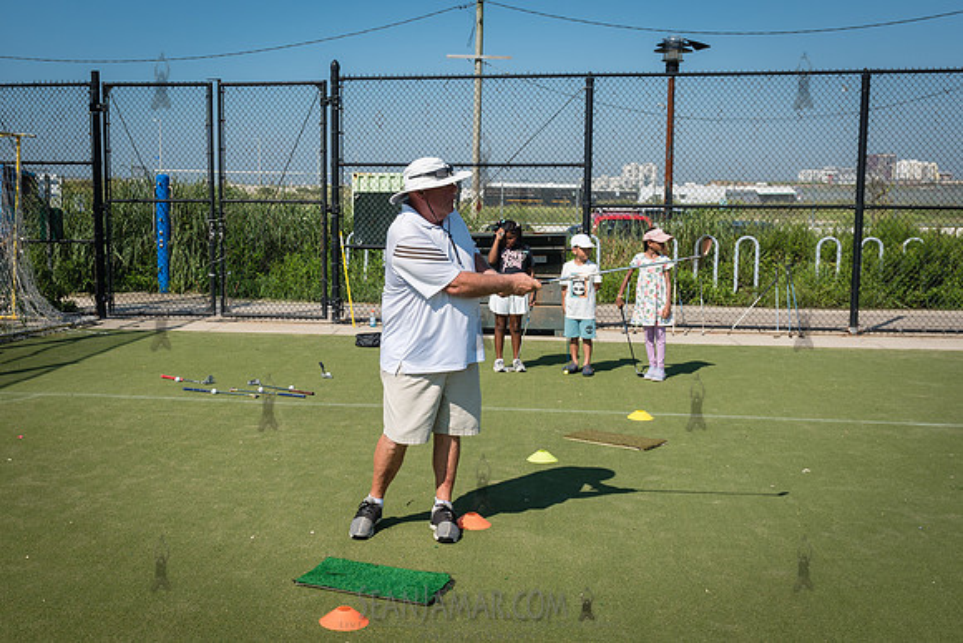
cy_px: 319
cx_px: 367
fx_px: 1098
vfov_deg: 32.6
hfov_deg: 47.0
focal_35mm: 41
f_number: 5
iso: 100
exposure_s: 1/800
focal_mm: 24
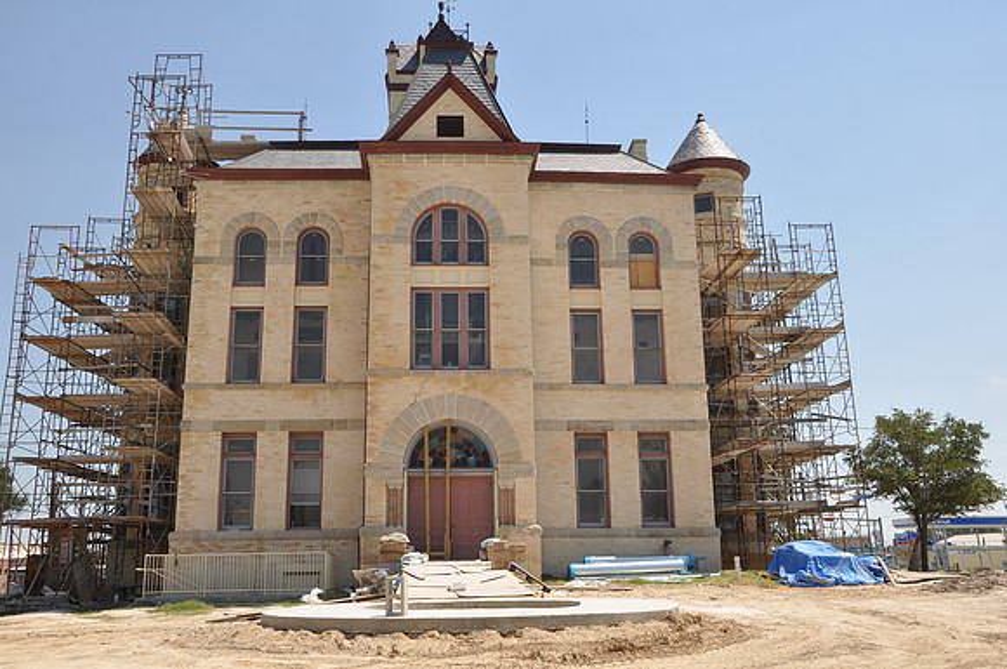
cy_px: 334
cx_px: 504
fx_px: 922
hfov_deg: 57.3
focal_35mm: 33
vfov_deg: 39.9
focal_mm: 22
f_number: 11
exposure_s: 1/125
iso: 200
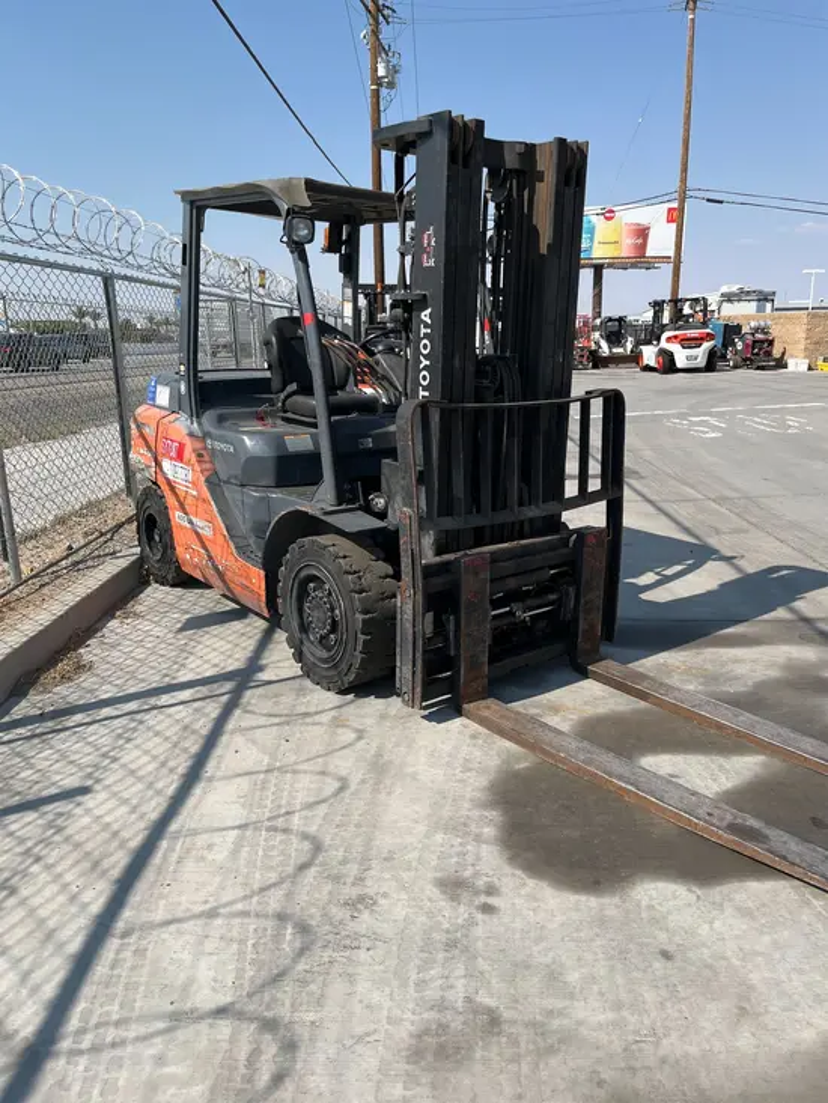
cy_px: 552
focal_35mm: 26
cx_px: 414
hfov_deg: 53.1
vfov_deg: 67.3
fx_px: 829
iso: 50
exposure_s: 1/3413
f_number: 1.6
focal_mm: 5.1
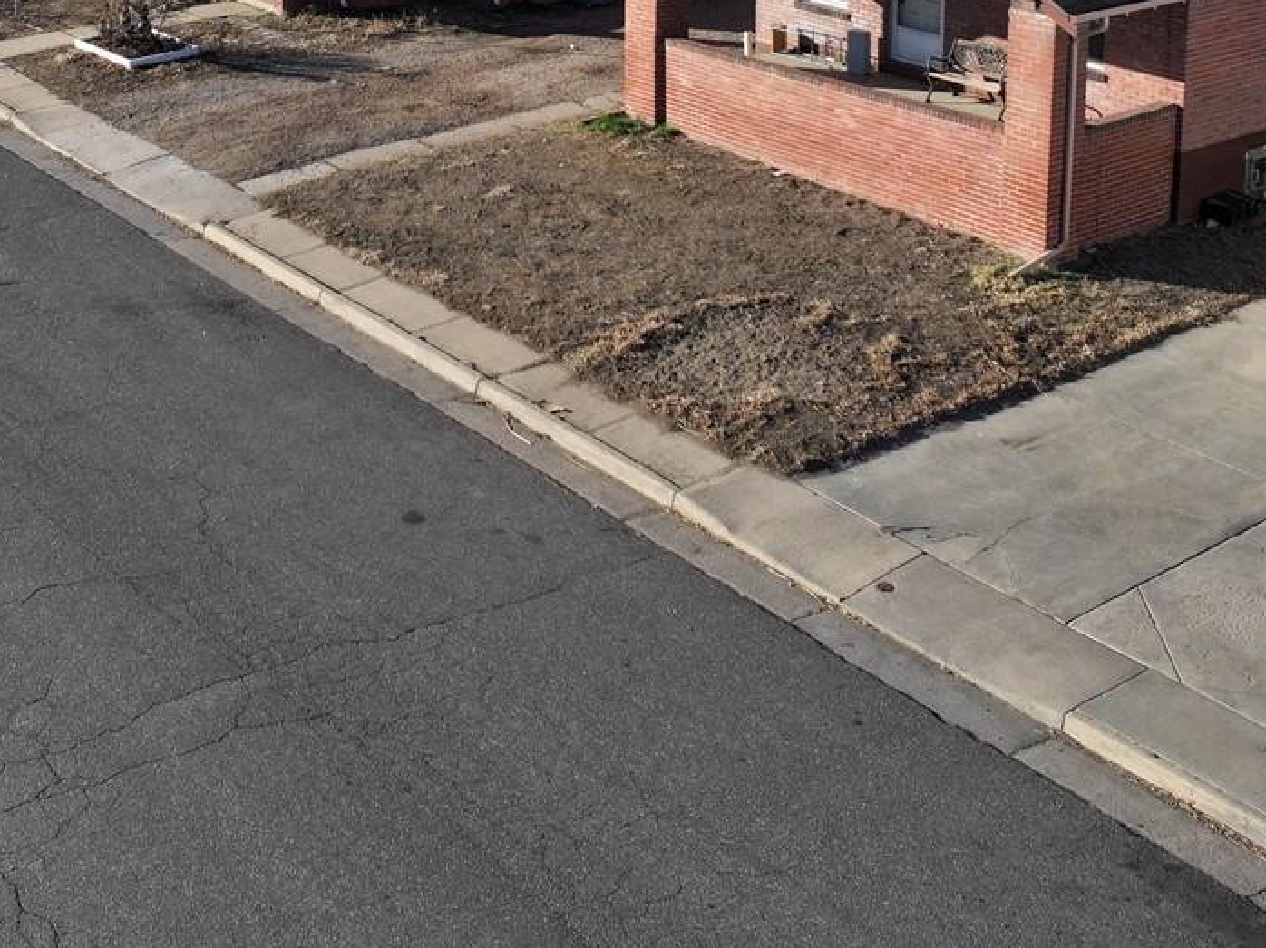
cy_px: -111
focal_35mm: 55
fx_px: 2011
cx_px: 428
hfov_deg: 34.6
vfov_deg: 24.6
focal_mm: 12.29
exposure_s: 1/1600
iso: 120
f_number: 2.8
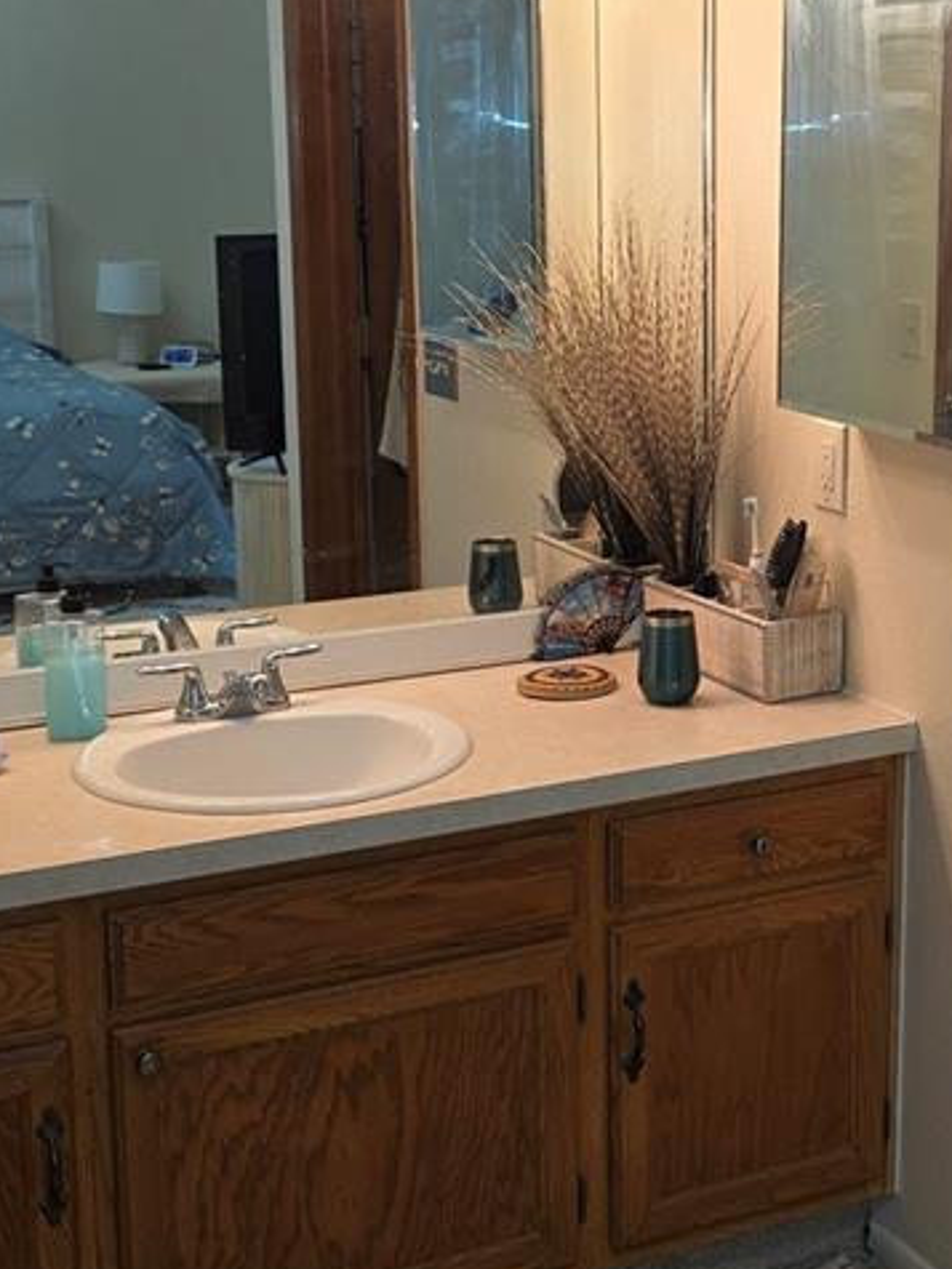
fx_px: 2127
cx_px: 741
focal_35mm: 58
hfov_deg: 24.9
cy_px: 563
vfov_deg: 33.2
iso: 80
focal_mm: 6.3
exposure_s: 1/60
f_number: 1.7
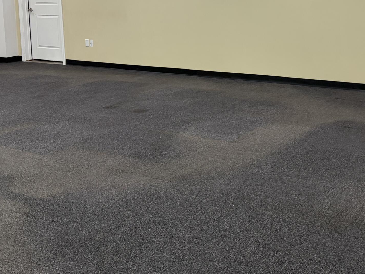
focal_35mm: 55
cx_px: 253
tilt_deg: -7.1
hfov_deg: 34.5
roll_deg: +1.2
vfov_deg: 26.1
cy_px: 53
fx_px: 580
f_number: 1.6
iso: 125
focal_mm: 5.96
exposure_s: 1/60
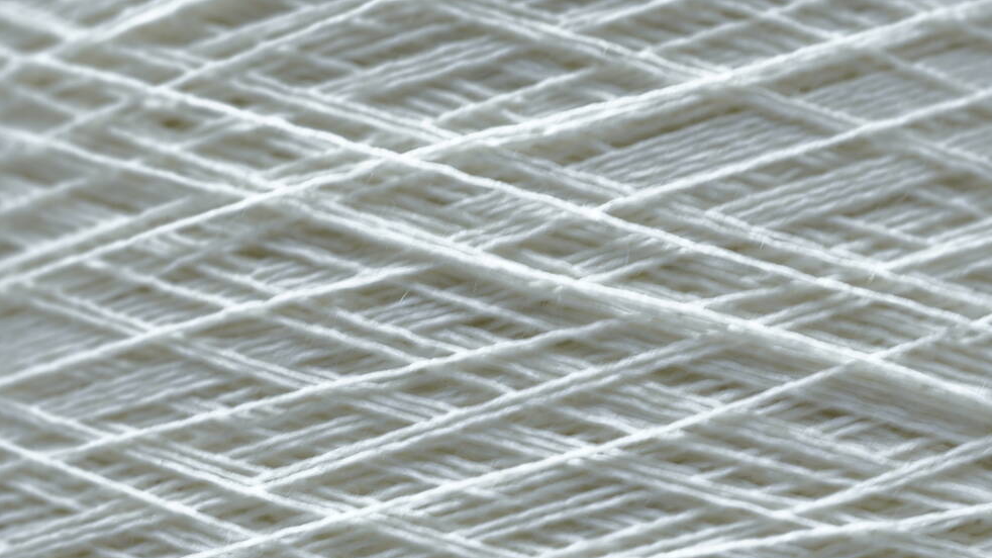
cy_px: 312
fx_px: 1262
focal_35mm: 48
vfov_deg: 24.9
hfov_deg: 42.9
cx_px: 503
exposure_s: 1/30
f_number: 6.3
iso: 250
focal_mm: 30
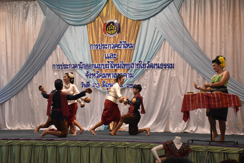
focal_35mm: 75
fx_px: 508
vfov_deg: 18.2
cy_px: 82
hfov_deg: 27.0
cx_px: 122
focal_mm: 50
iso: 2500
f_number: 4.8
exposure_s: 1/60
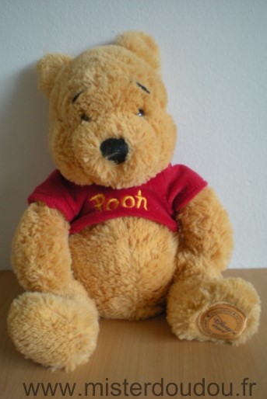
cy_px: 201
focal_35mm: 40
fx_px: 445
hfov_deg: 33.4
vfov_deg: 48.4
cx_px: 139
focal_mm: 6.3
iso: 208
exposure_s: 1/8
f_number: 3.1
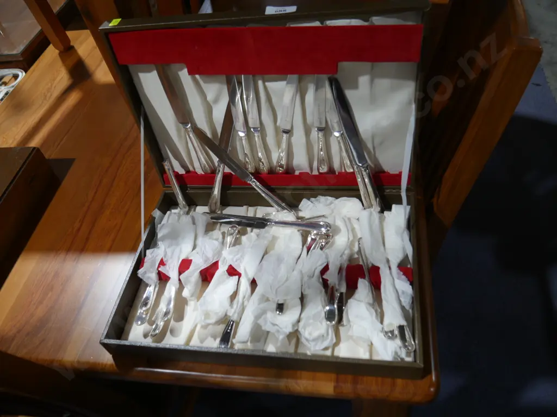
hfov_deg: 63.4
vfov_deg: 49.7
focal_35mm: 28
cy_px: 208
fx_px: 451
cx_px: 278
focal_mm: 14
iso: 250
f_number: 3.5
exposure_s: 1/60
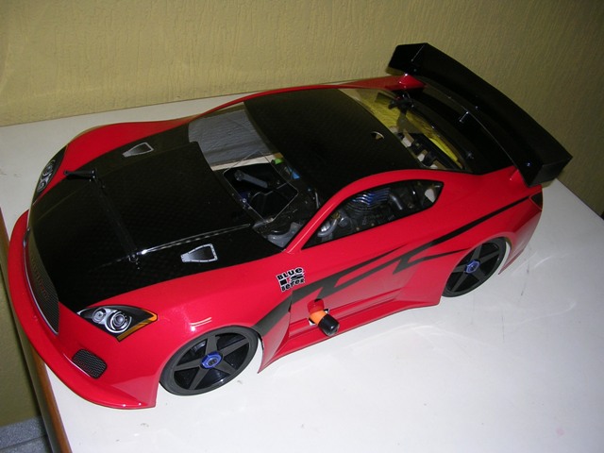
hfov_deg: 49.0
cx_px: 302
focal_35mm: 38
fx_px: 663
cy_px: 226
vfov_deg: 37.7
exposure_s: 1/60.1
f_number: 2.8
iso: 50
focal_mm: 5.8
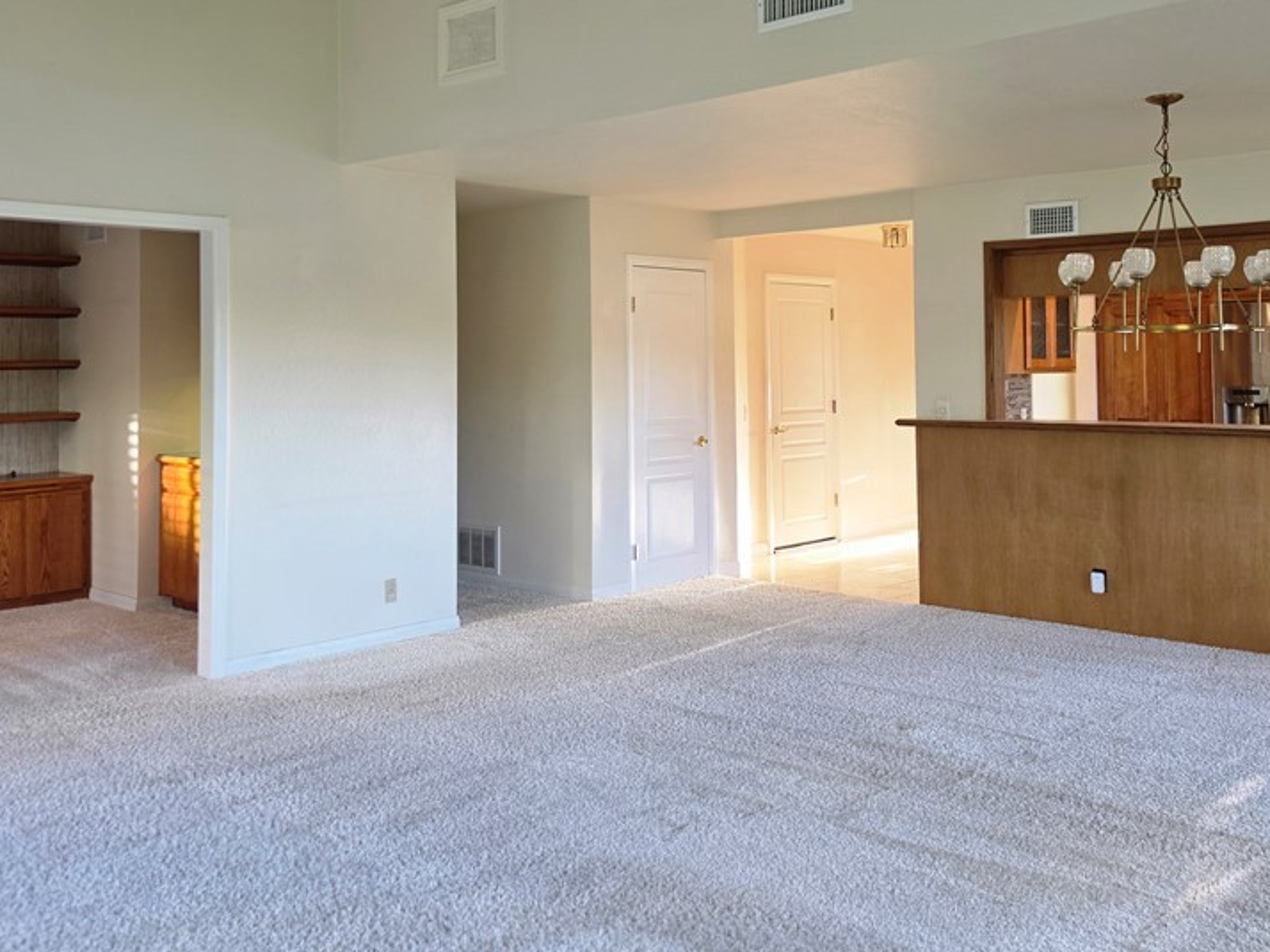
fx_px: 1210
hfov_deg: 55.3
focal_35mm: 33
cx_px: 678
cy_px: 336
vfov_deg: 42.5
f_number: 1.4
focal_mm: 6.5
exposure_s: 1/180
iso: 125
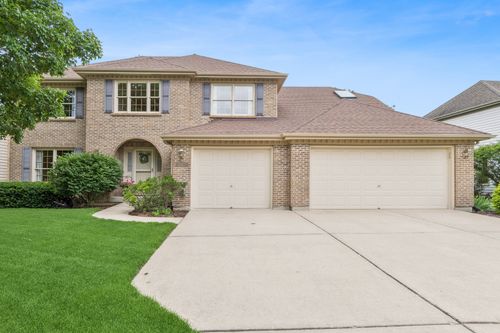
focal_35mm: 18
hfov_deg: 90.0
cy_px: 166
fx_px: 250
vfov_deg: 67.3
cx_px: 250
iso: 250
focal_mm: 12
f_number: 8
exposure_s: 1/160
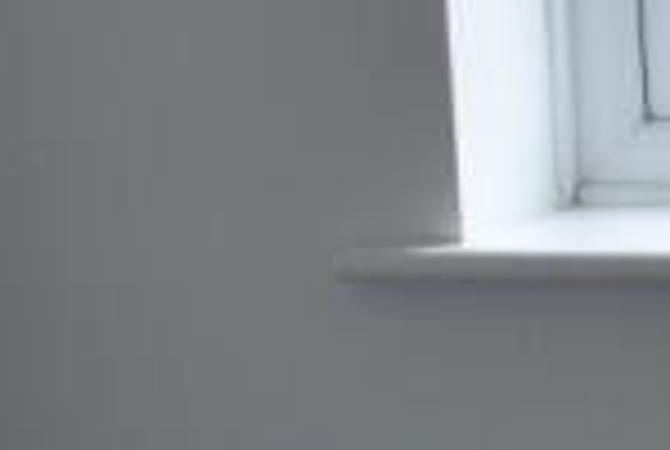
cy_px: 236
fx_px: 3450
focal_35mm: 185
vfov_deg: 7.5
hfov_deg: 9.3
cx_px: 1844
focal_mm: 18
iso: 400
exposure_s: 1/125
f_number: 5.6
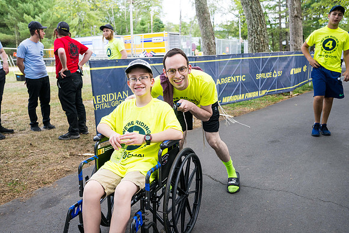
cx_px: 174
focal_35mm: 30
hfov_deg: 61.9
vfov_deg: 43.6
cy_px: 116
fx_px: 291
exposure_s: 1/500
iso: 450
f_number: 4
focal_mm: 30
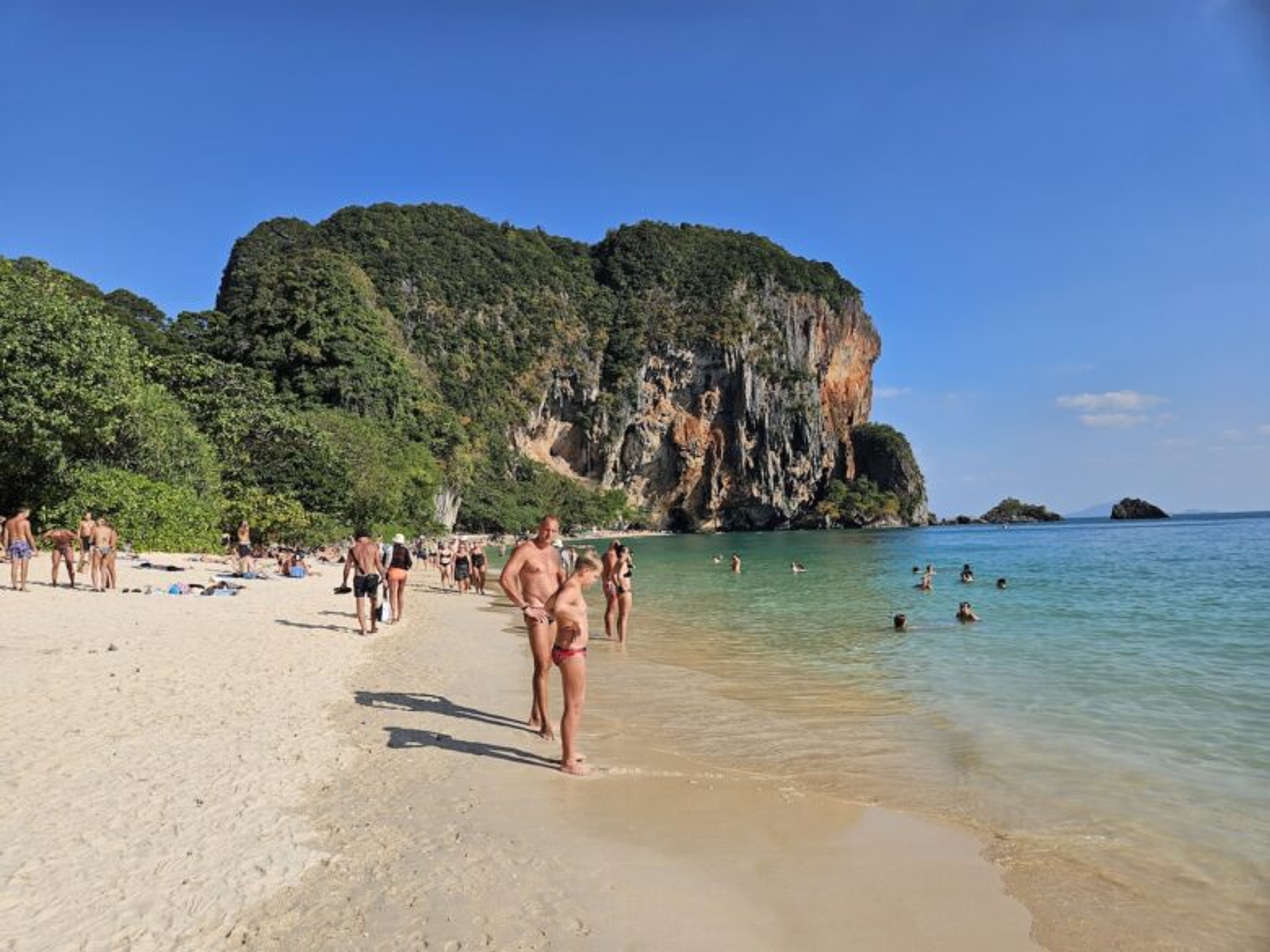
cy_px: 476
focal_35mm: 23
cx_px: 635
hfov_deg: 73.9
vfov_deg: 58.9
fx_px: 844
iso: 25
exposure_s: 1/2882
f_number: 1.8
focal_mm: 5.4
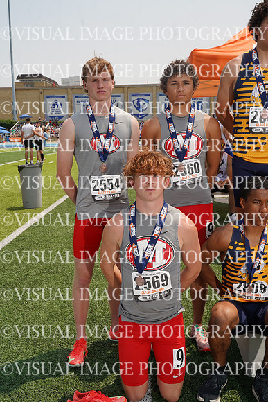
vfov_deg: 50.7
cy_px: 201
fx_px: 424
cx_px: 134
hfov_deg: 35.1
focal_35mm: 38
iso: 100
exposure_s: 1/200
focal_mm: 38
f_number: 10
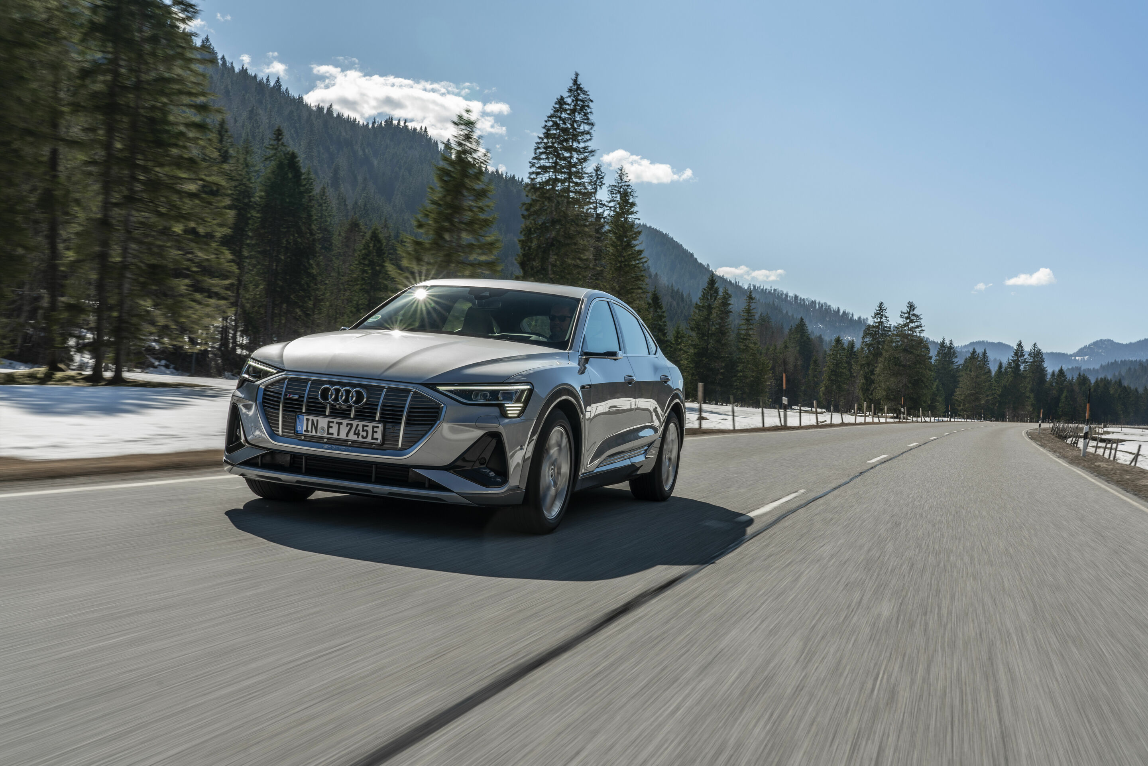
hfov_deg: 51.9
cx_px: 574
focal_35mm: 37
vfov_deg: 36.0
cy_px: 383
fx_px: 1180
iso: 50
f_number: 13
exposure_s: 1/30
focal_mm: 37
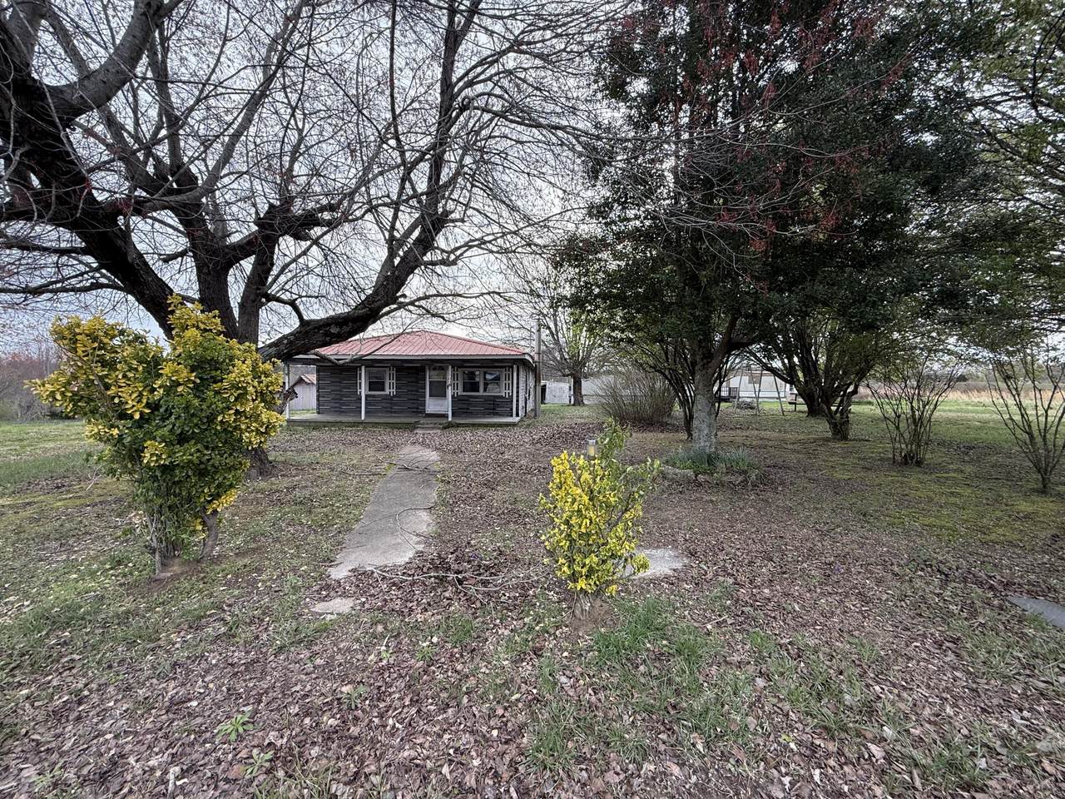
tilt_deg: -1.0
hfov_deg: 102.1
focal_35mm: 14
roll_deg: -0.9
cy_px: 400
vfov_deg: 85.7
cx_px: 532
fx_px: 431
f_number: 2.2
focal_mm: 2.22
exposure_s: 1/531
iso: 64
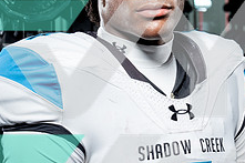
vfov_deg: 8.4
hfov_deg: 12.4
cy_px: 59
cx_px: 255
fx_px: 1108
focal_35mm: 163
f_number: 9
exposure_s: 1/250
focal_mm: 62
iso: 640
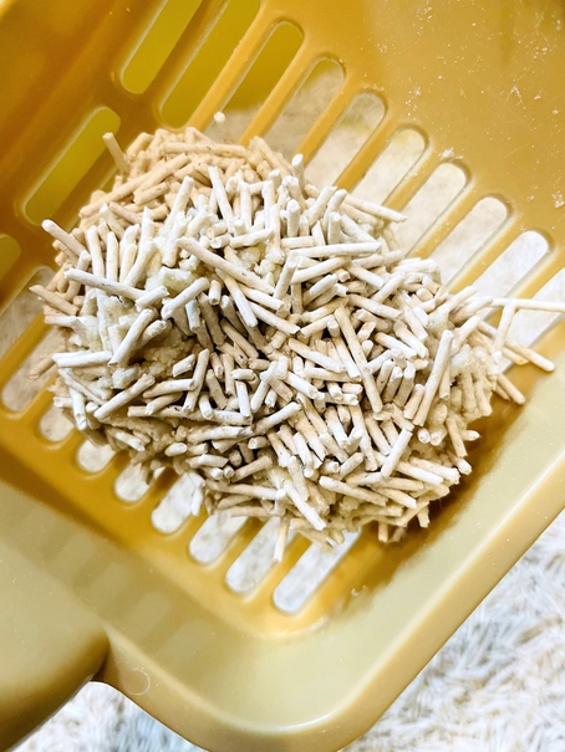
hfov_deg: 53.1
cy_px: 376
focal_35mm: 26
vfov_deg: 67.3
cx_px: 282
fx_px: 566
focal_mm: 4.2
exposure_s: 1/60
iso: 160
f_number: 1.6
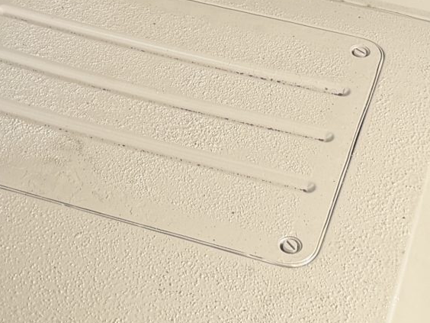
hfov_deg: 18.0
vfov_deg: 12.7
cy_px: -193
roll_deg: -0.3
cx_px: 180
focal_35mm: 109
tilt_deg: -25.3
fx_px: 1354
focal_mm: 6.76
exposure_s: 1/121
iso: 80
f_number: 1.78
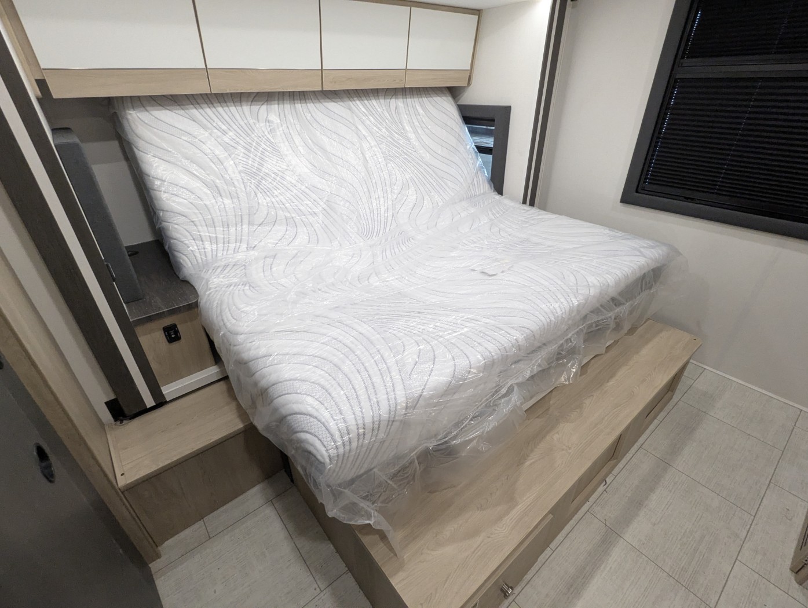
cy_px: 304
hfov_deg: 94.4
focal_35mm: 16
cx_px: 404
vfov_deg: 78.2
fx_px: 374
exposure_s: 1/73.9
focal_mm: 2.35
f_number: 2.2
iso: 521
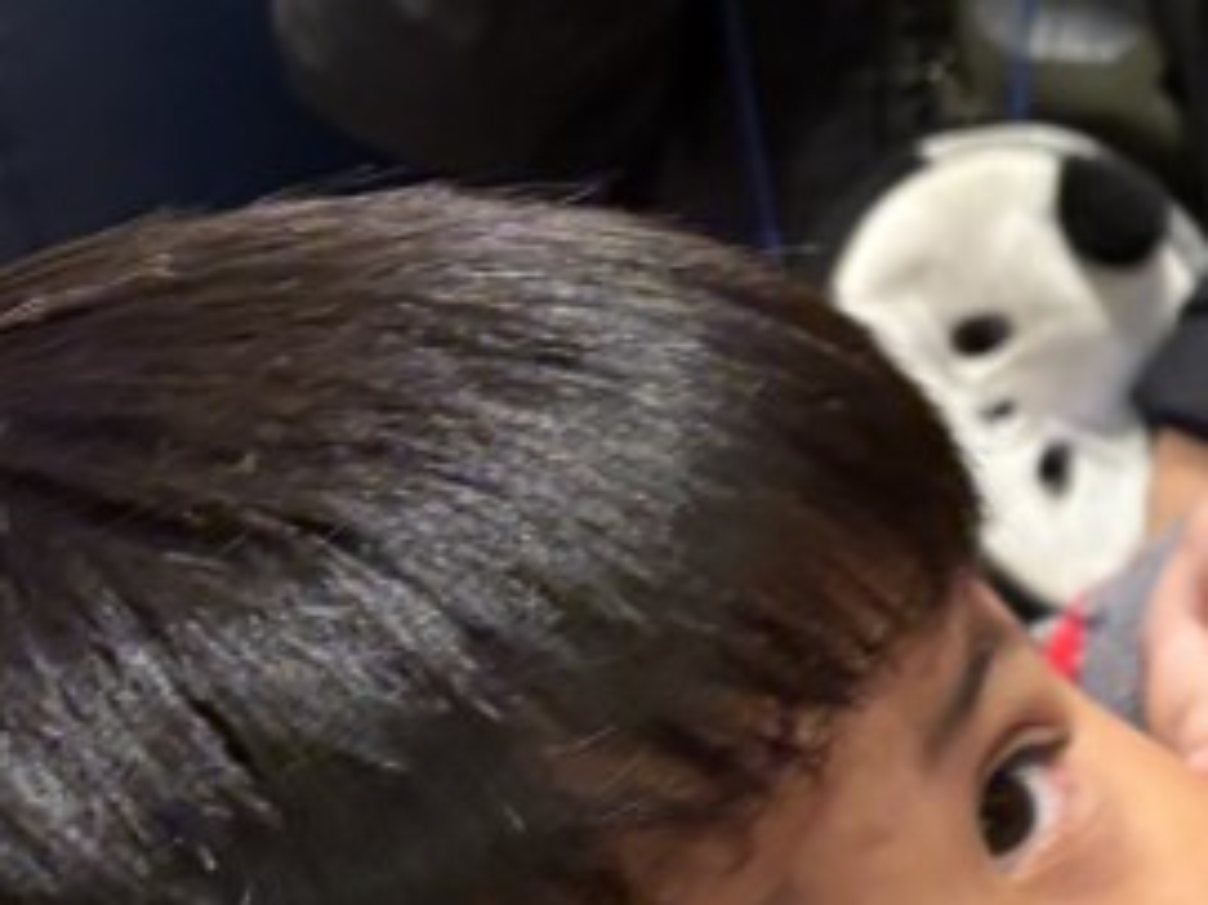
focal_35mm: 123
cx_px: 2563
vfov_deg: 11.9
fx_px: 4290
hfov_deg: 13.3
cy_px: 18
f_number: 1.6
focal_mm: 5.96
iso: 200
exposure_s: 1/60
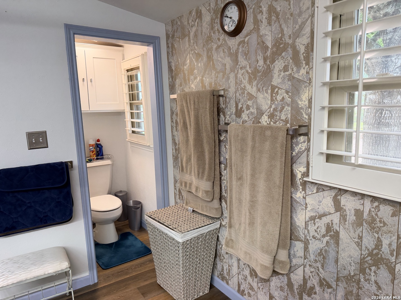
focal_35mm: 24
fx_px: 278
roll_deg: +1.7
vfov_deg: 56.8
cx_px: 200
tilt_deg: -9.8
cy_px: 150
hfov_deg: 71.6
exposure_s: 1/120
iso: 200
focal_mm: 6.76
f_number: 1.78
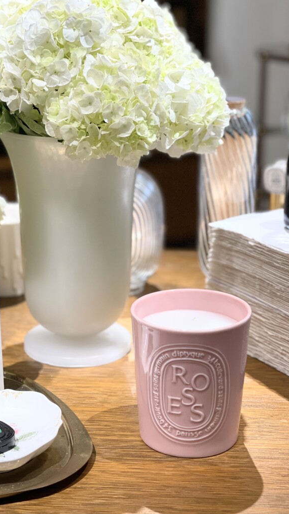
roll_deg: -0.1
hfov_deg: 17.2
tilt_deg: -18.3
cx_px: 142
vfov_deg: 30.1
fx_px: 953
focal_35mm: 70
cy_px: 256
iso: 100
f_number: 2.2
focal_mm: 7.5
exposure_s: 1/120
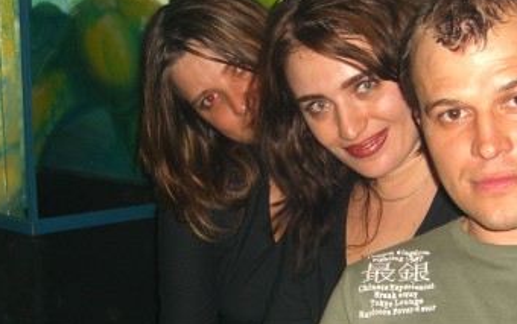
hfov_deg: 28.8
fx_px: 1001
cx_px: 342
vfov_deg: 18.3
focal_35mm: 71
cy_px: 236
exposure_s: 1/60
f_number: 2.8
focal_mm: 7.9
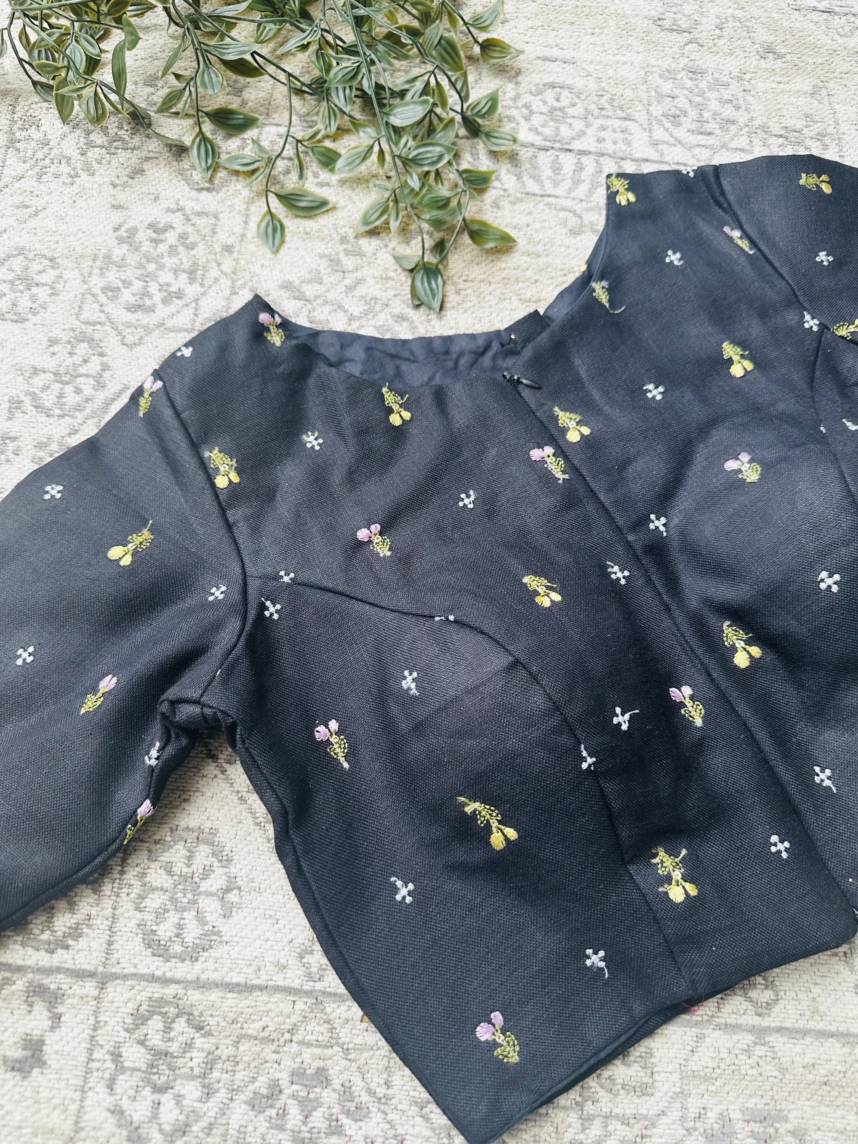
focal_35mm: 24
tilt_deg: -68.7
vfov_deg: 71.6
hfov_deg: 56.8
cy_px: 572
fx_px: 793
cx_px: 429
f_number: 1.78
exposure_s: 1/220
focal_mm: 6.86
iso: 64
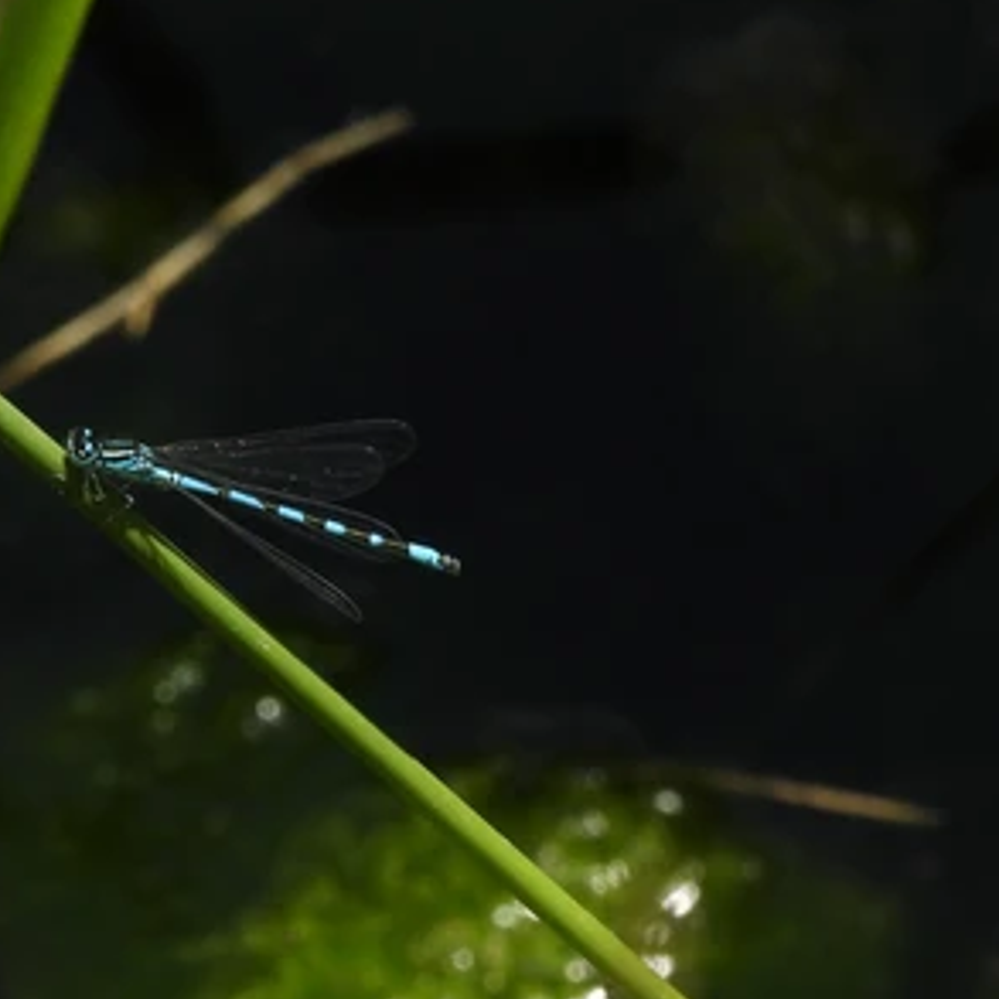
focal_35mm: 773
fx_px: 25239
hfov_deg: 2.3
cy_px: 467
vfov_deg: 2.3
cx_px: 256
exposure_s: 1/320
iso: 100
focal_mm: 71.4
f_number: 6.3
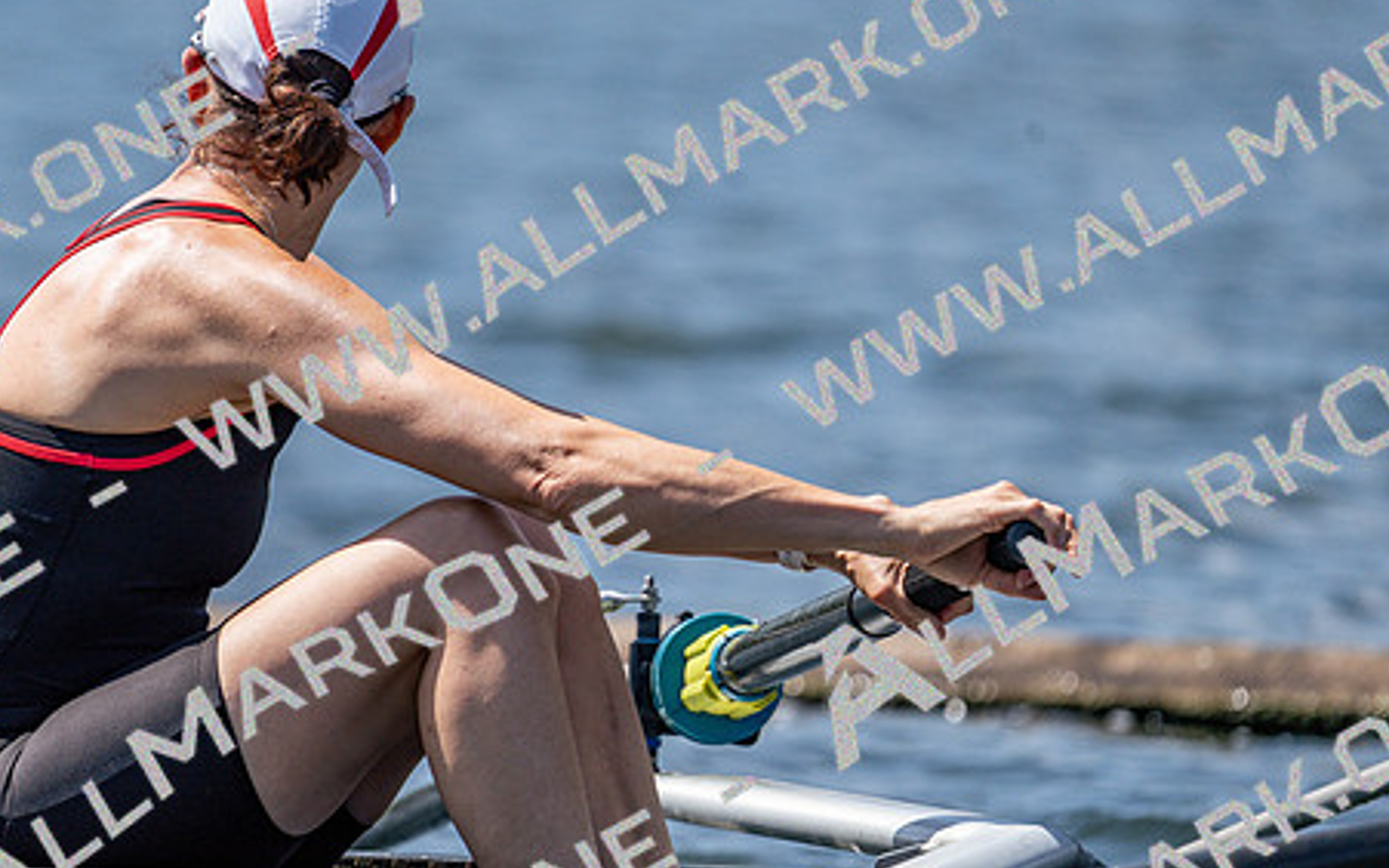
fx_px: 26274
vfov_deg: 1.9
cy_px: 479
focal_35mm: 694
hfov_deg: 3.0
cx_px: 557
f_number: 6.3
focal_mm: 529
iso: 320
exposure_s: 1/2000
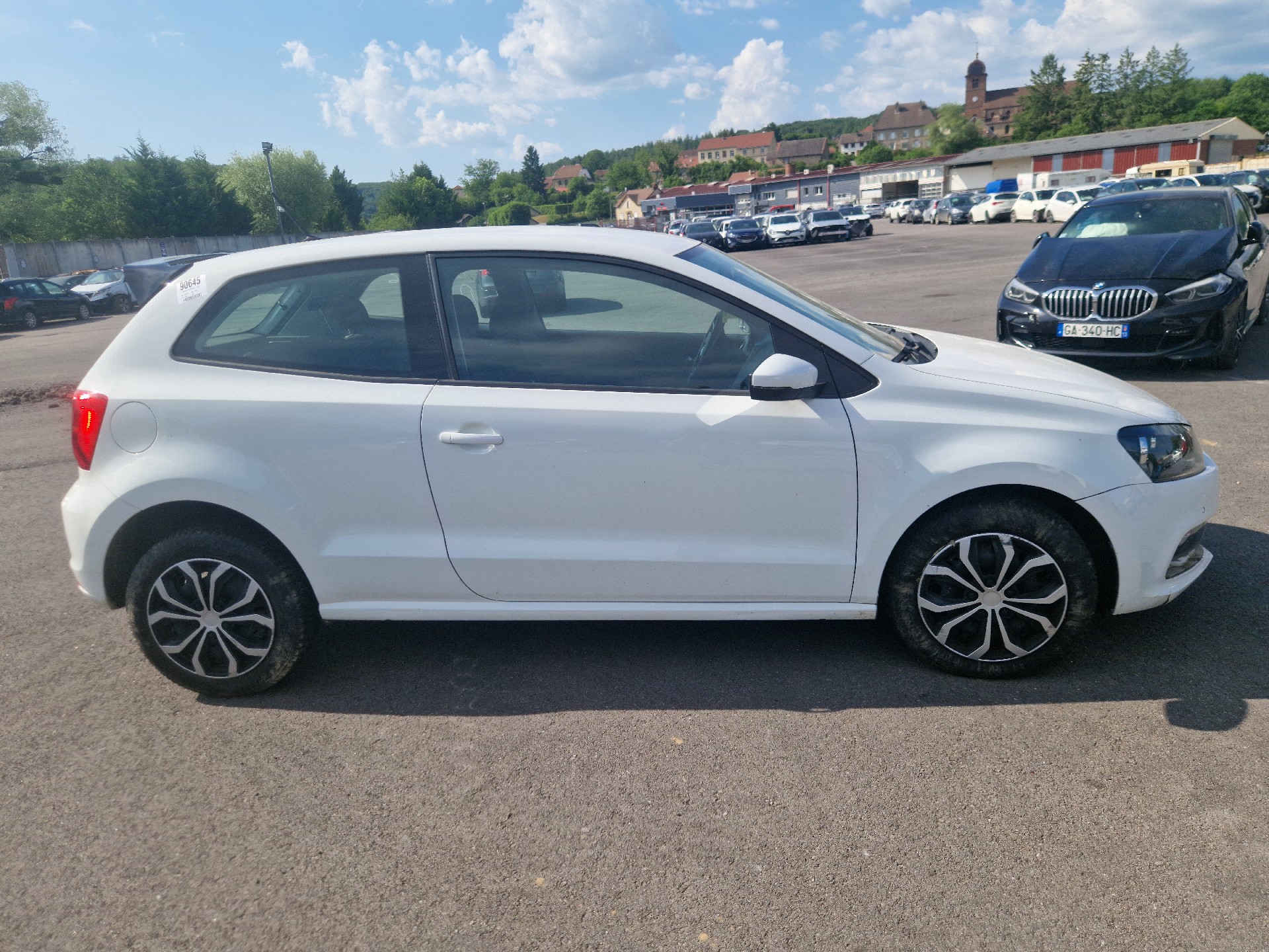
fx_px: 843
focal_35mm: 23
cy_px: 476
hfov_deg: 73.9
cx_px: 634
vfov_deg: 58.9
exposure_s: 1/1667
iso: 50
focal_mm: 5.4
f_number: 1.8
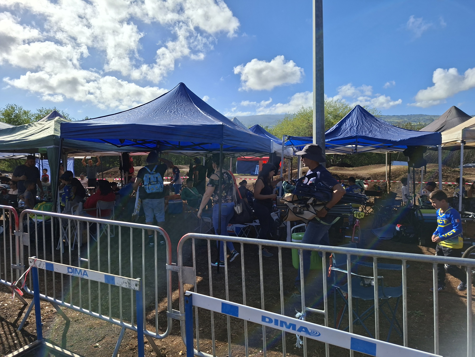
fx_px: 316
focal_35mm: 23
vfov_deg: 58.9
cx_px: 238
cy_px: 178
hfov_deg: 73.9
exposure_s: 1/2500
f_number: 1.8
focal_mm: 5.54
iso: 50
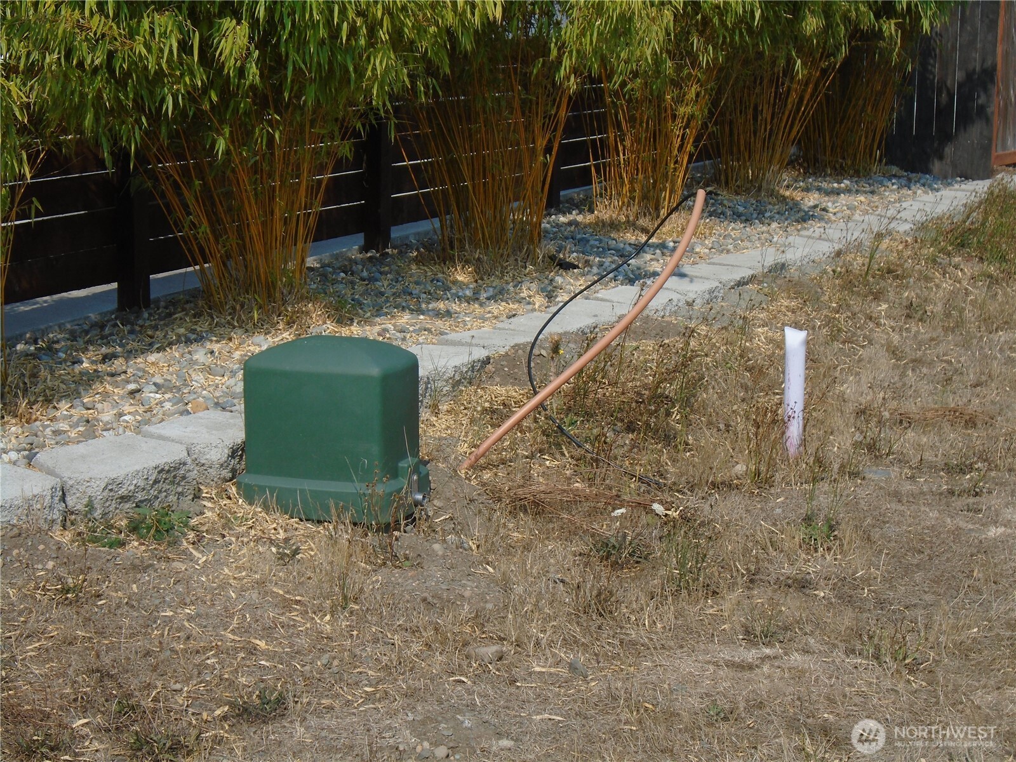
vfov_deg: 21.6
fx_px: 1996
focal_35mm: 68
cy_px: 381
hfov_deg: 28.6
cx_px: 508
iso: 100
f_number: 5.5
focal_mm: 12
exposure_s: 1/500
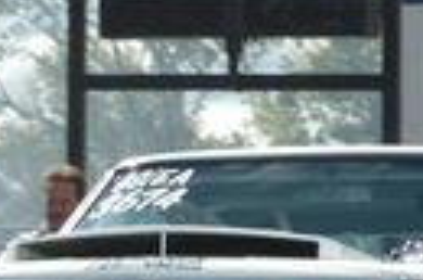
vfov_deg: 1.9
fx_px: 8639
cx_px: 277
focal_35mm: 737
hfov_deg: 2.8
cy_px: 296
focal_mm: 116
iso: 200
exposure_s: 1/250
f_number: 11
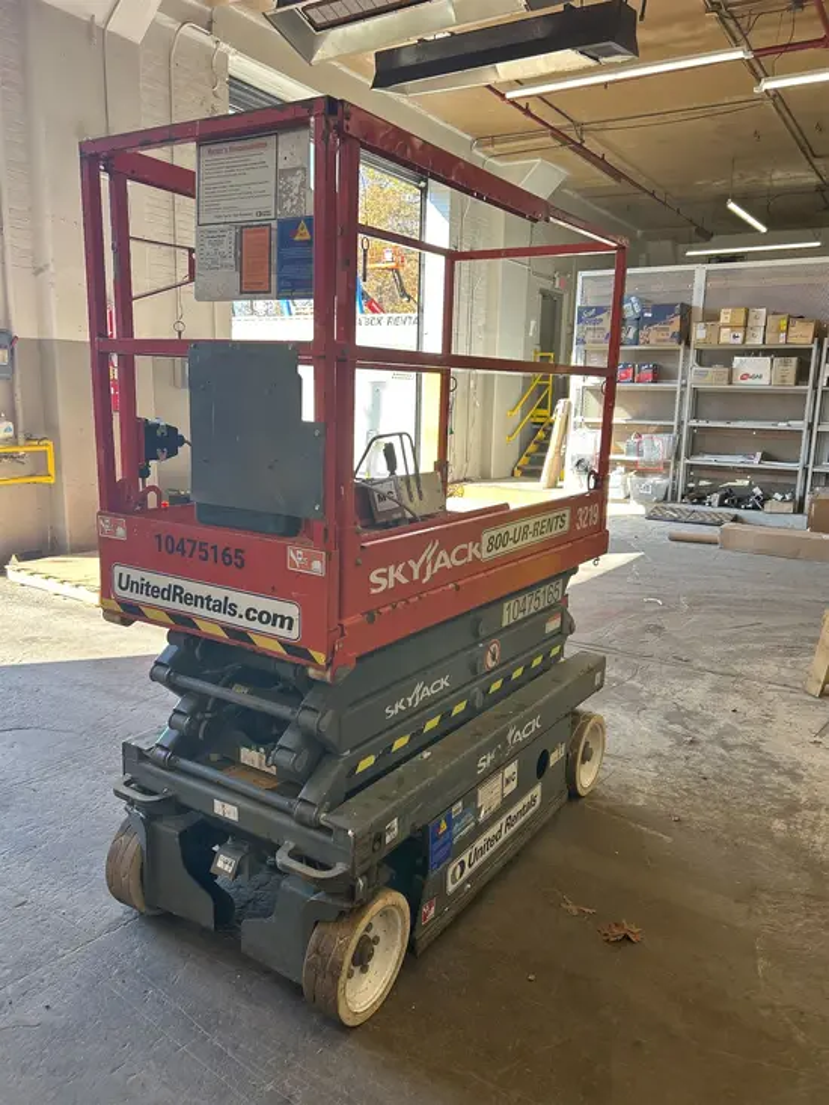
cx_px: 414
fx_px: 830
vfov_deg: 67.3
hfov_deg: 53.1
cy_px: 552
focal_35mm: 26
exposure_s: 1/279
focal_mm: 5.7
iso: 40
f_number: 1.5
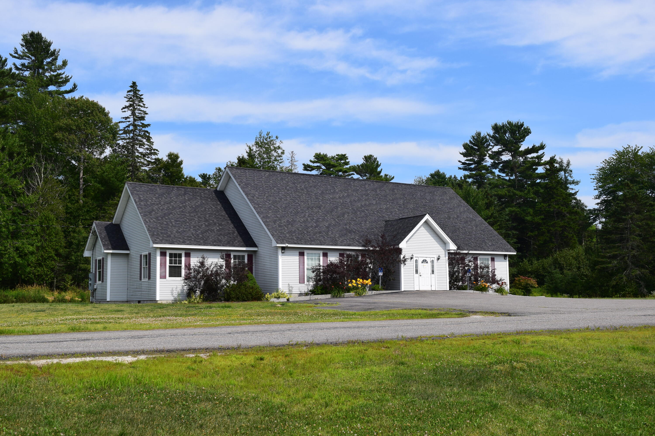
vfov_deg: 33.0
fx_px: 737
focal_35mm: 40
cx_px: 328
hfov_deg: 47.9
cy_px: 218
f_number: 11
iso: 200
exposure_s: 1/500
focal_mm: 27
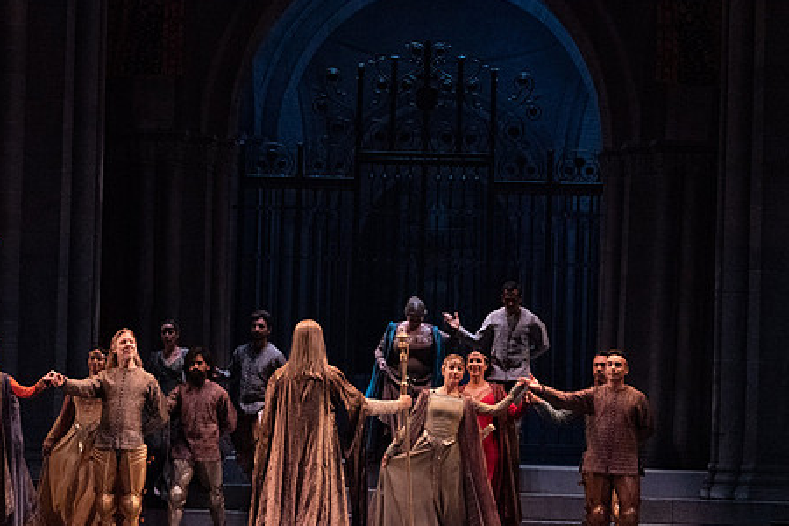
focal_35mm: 156
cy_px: 334
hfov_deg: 13.2
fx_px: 3419
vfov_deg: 8.8
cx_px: 330
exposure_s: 1/320
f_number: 9
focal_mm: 121
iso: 20000
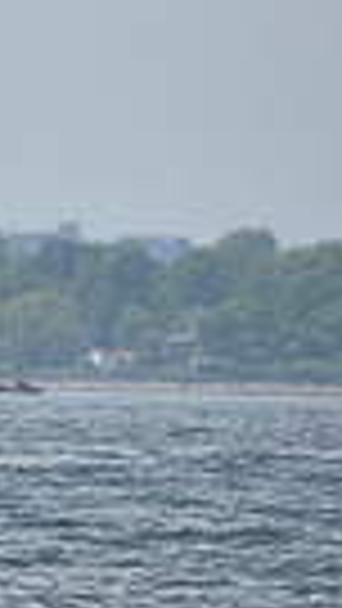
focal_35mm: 903
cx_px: -796
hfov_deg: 1.3
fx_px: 14549
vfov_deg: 2.4
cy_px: 173
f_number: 5.6
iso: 200
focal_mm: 200
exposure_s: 1/2000
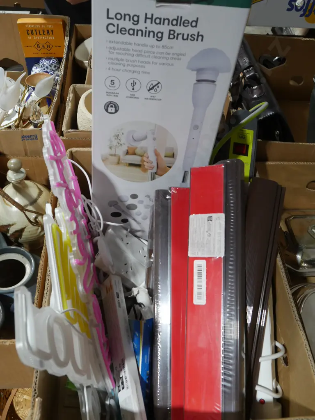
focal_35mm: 34
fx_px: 413
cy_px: 210
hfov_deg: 41.8
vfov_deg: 54.0
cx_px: 158
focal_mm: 17
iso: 1000
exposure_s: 1/60
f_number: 5.6
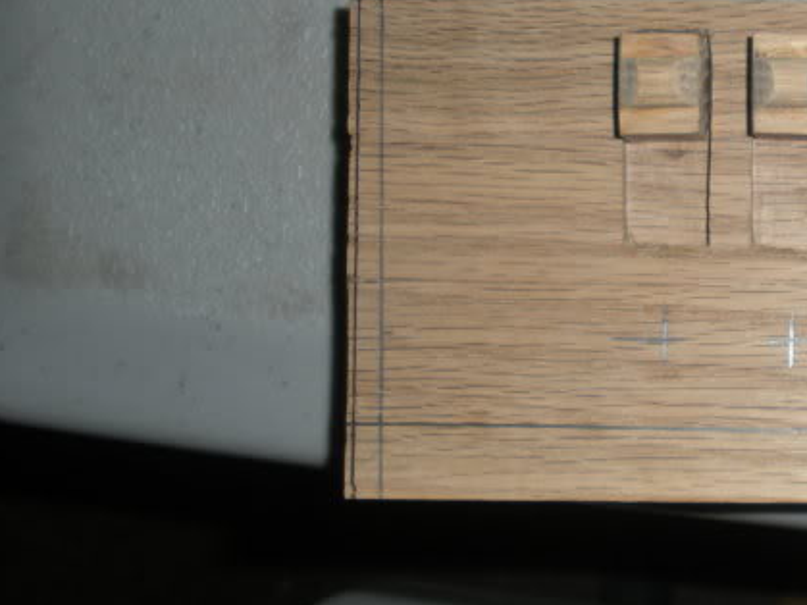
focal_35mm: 88
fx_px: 2051
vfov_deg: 16.8
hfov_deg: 21.2
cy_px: 258
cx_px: 884
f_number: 3.5
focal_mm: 6.3
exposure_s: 1/60
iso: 64
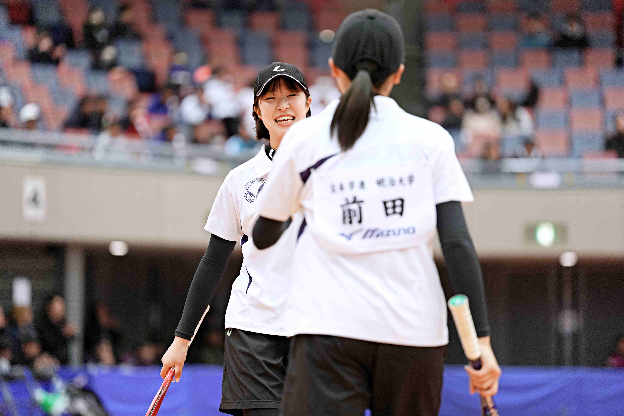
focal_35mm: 173
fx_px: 2998
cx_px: 312
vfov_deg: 7.9
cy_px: 208
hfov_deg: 11.9
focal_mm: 173
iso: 1600
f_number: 2.8
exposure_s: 1/400
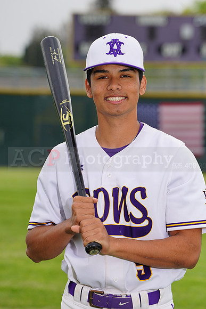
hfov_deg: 5.2
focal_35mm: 265
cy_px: 154
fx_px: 2273
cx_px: 103
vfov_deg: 7.8
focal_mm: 265
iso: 160
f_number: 9
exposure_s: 1/250
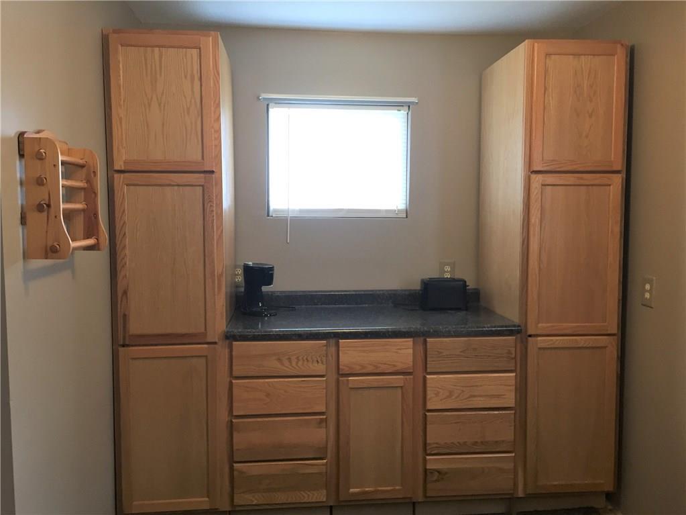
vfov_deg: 48.2
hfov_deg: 61.7
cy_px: 258
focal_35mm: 29
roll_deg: -2.2
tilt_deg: -4.2
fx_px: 575
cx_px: 343
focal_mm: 4.15
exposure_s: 1/30
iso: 80
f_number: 2.2
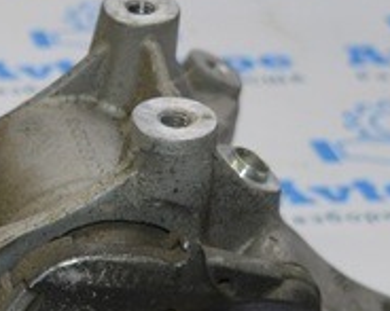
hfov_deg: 10.7
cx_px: -248
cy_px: 388
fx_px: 1984
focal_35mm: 172
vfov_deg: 8.9
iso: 360
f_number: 4
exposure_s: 1/125
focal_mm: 22
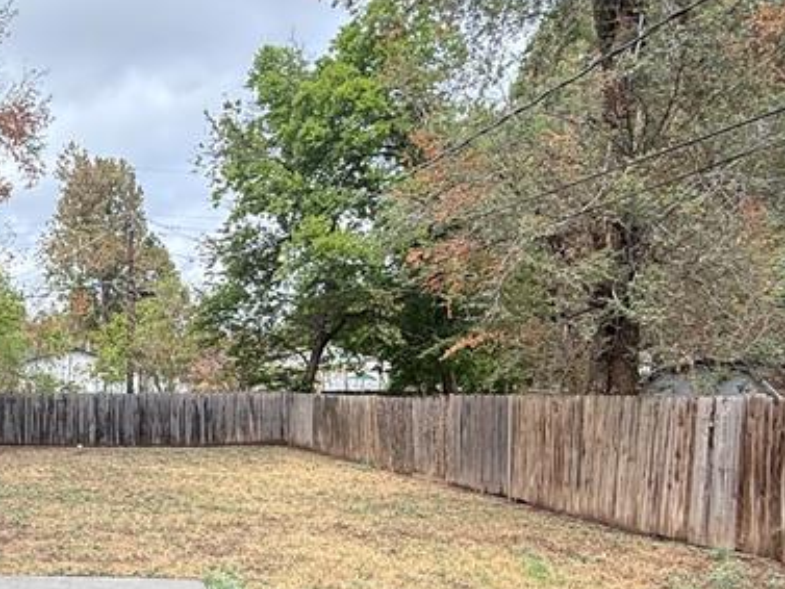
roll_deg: +0.1
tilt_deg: -1.4
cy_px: 414
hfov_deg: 43.4
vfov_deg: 37.1
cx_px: 35
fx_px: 862
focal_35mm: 38
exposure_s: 1/390
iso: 64
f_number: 2.2
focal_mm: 2.22
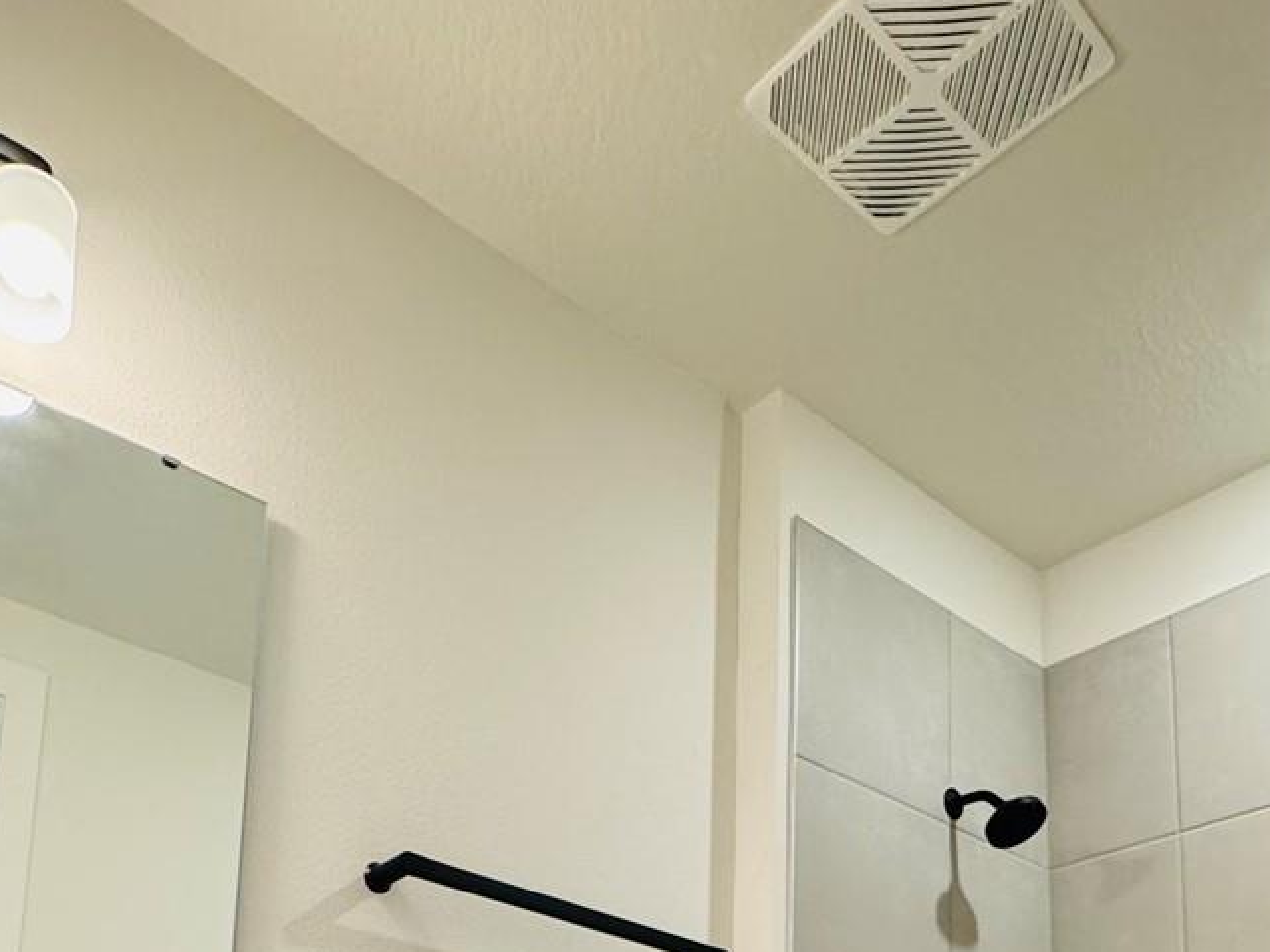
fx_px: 1284
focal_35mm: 35
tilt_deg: +8.2
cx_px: 562
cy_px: 1152
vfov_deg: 33.0
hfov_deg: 52.5
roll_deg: -2.0
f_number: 2.2
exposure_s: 1/120
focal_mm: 2.22
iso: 250
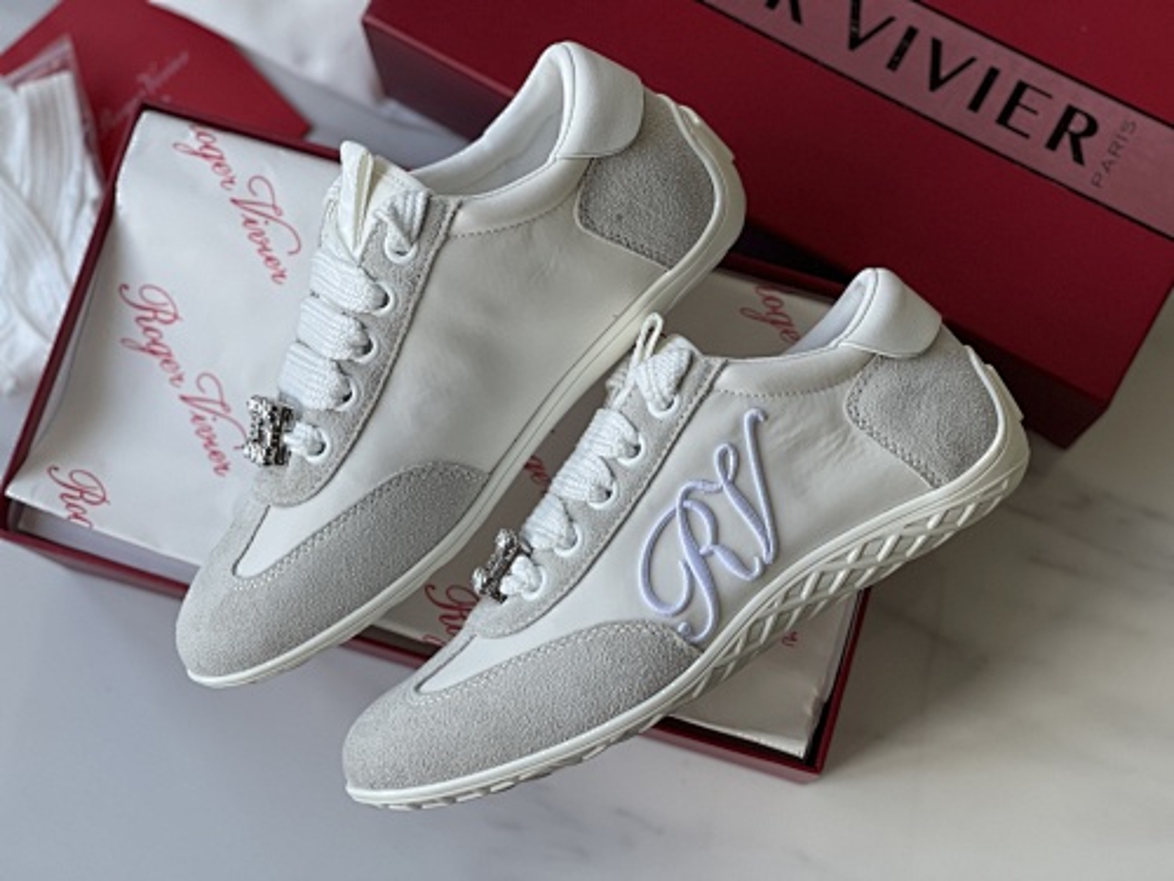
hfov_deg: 30.3
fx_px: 2171
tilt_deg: -78.8
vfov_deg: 22.9
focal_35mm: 64
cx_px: 587
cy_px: 440
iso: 64
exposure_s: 1/121
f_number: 2.2
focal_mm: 7.5
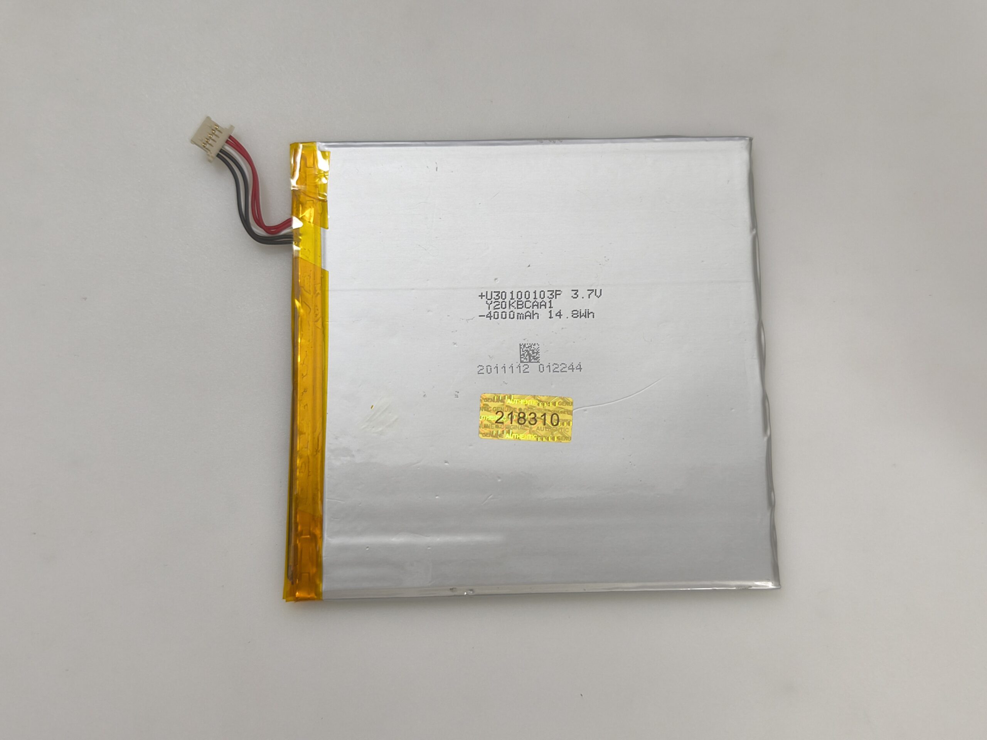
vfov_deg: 40.7
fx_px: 998
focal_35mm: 35
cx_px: 494
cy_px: 370
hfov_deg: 52.6
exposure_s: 1/50
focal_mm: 6.57
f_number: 1.6
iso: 250
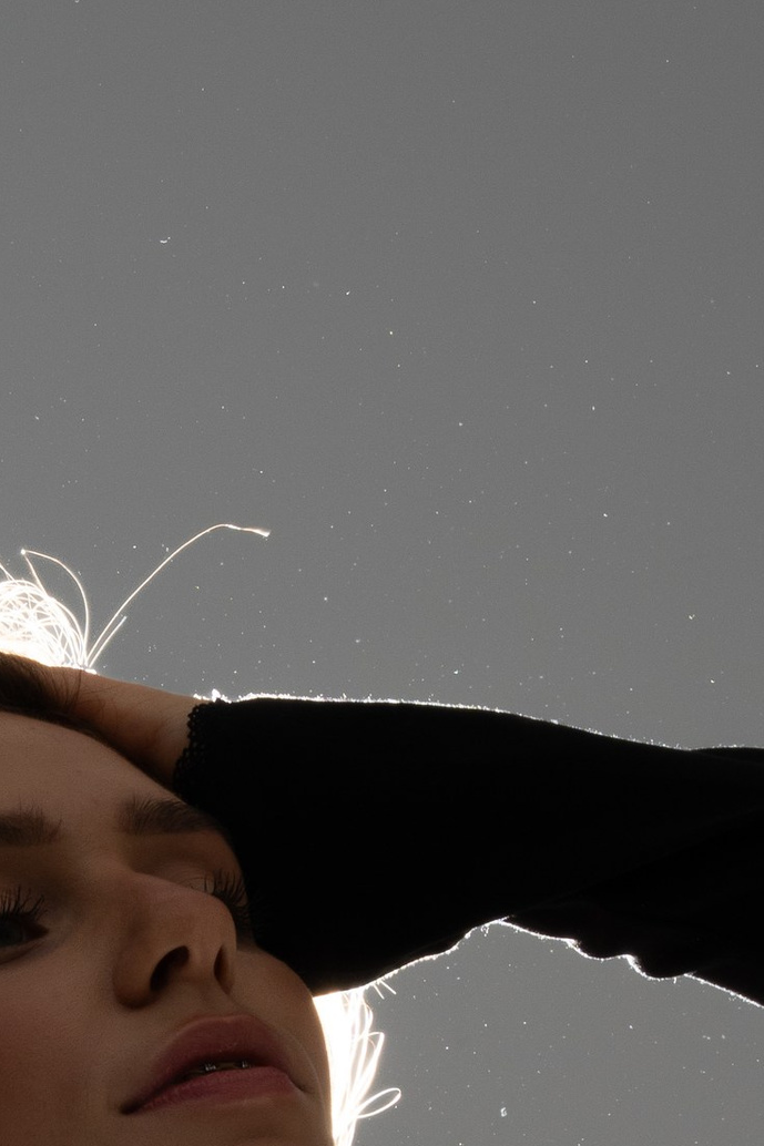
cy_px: 1118
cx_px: 189
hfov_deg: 7.5
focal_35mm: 182
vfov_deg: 11.2
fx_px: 5795
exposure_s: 1/200
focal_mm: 49
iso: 320
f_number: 20
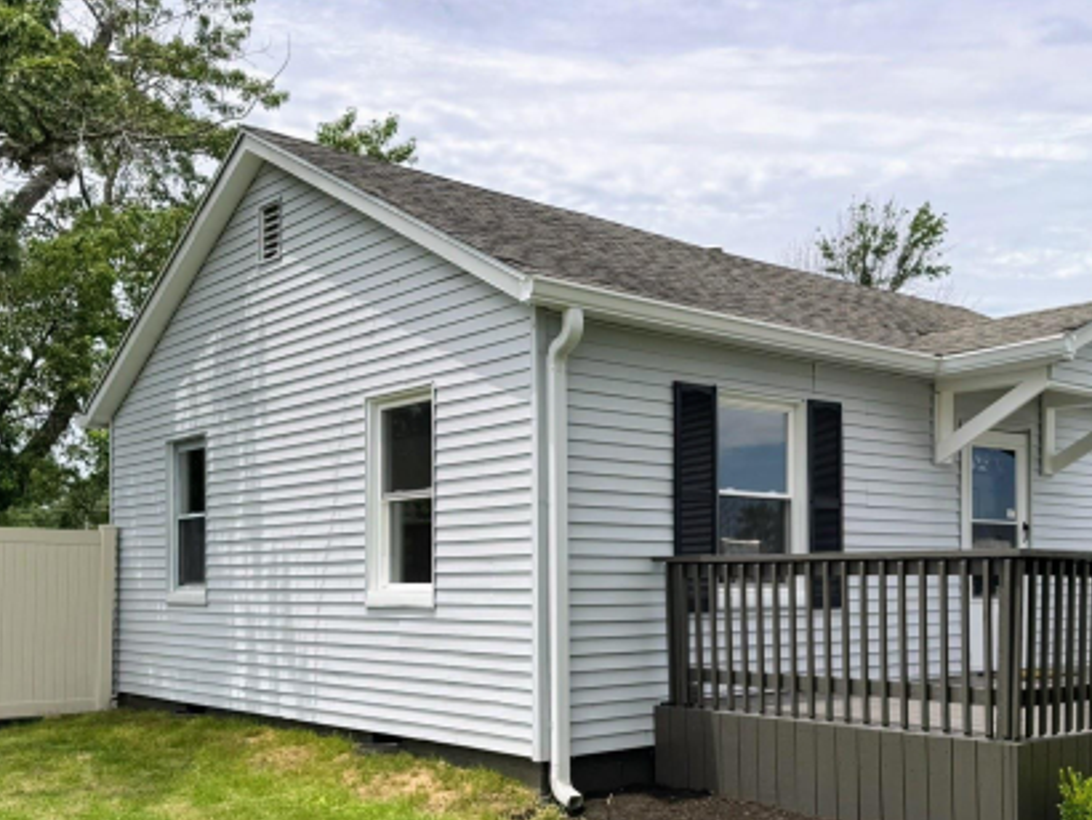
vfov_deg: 36.3
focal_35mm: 39
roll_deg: +0.1
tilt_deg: +0.8
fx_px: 1231
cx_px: 670
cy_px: 580
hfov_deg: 47.5
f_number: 1.78
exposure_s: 1/5814
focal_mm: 6.76
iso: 80
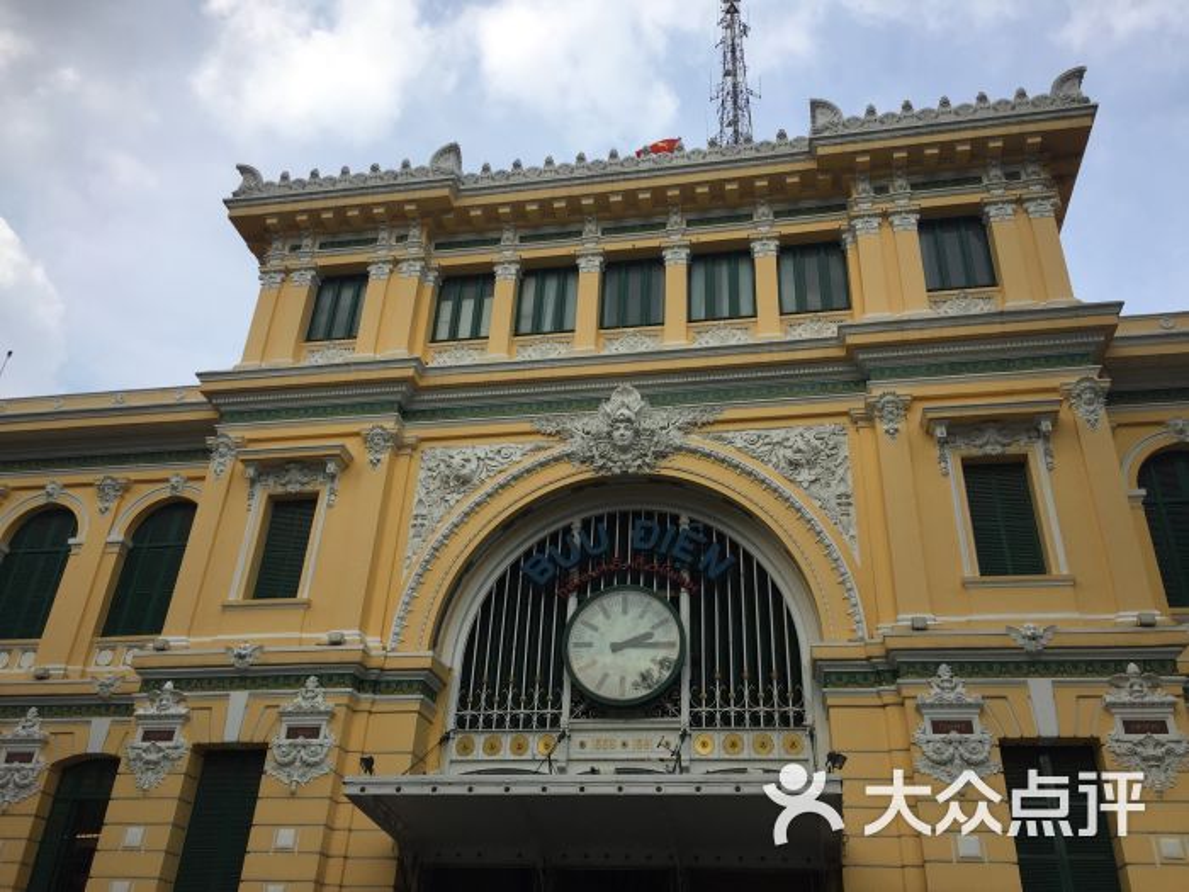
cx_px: 594
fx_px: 996
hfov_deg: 61.7
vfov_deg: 48.2
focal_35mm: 29
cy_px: 446
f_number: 2.2
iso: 32
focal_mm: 4.15
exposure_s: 1/1582
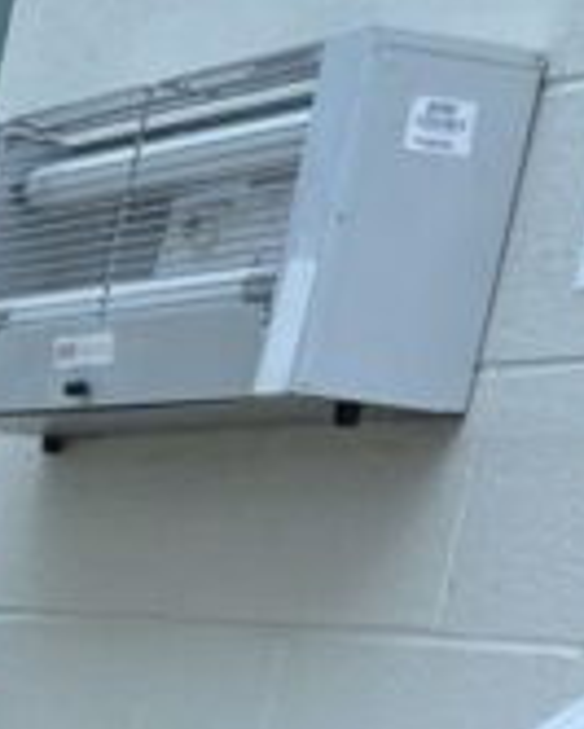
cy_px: 1519
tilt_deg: -14.9
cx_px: -1164
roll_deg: -7.1
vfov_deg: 10.6
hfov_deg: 8.0
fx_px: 3562
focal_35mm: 165
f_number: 1.6
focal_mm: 5.1
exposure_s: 1/148
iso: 32
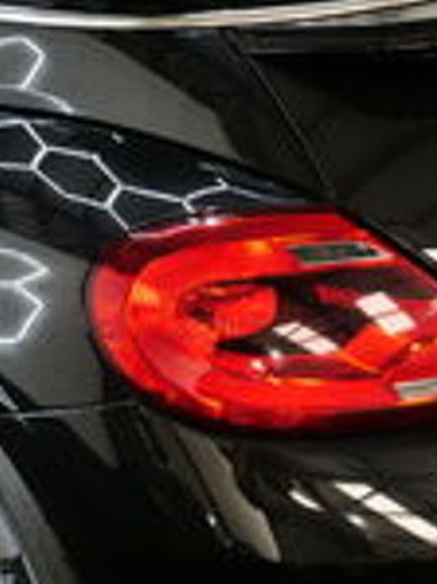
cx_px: 289
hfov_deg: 24.7
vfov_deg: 32.7
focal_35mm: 59
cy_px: 292
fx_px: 994
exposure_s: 1/60
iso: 640
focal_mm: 22
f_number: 3.3
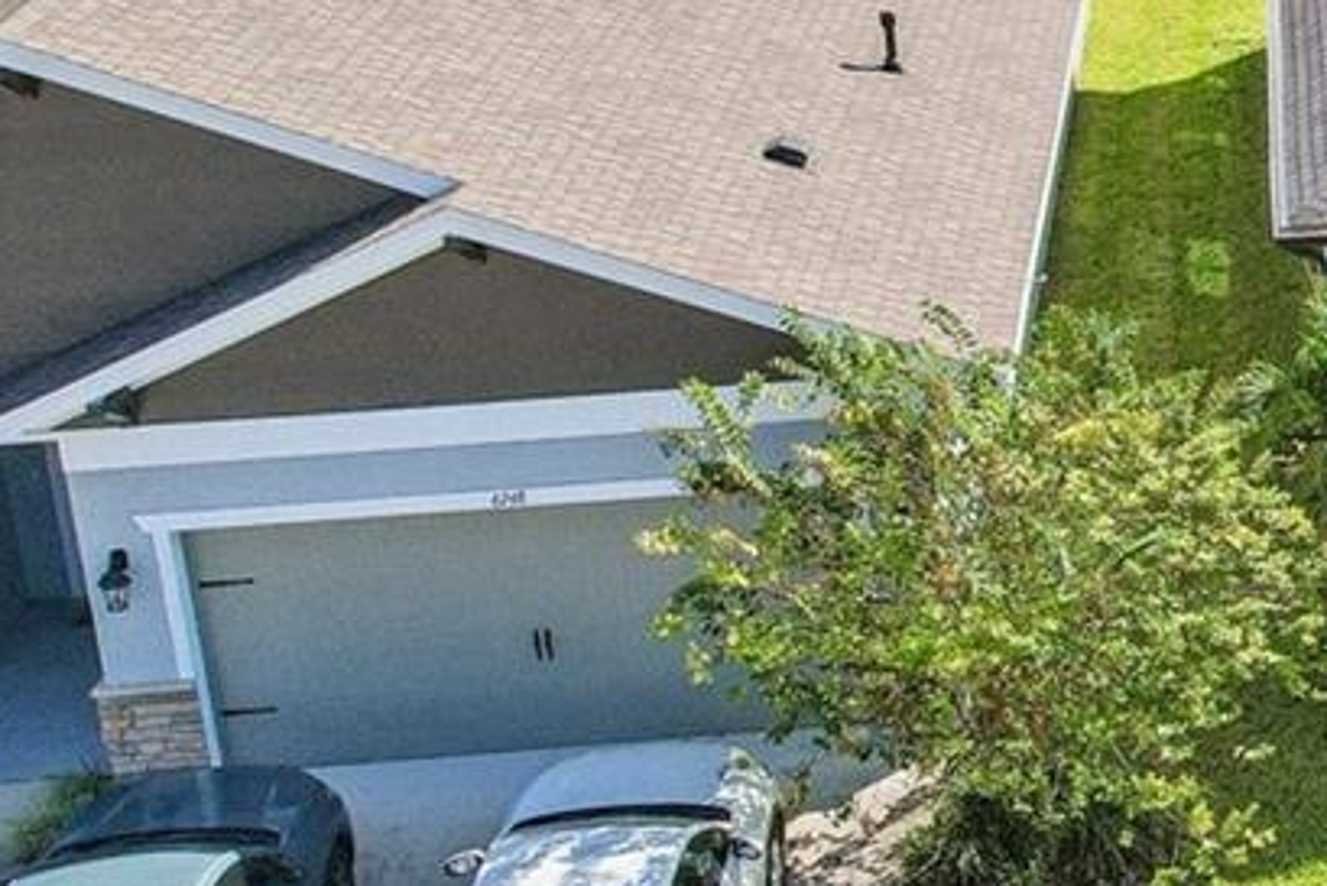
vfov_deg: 15.8
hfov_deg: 20.3
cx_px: 1992
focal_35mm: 86
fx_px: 3171
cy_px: 195
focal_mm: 8.4
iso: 100
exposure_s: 1/640
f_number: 2.8
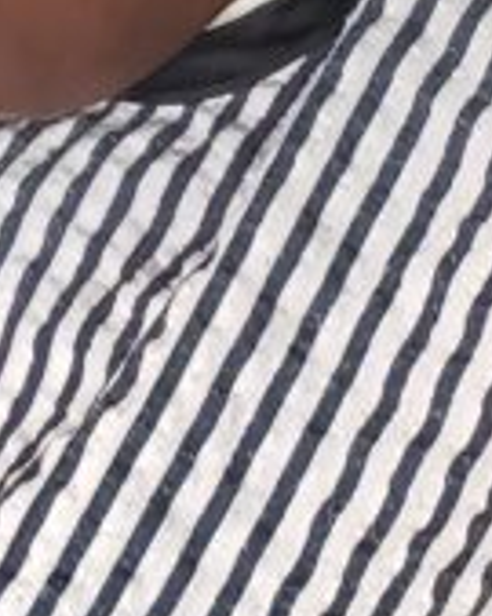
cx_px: -22
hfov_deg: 9.9
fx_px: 2806
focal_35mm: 154
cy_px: -273
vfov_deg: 12.0
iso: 250
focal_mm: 4.3
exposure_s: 1/60
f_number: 2.4
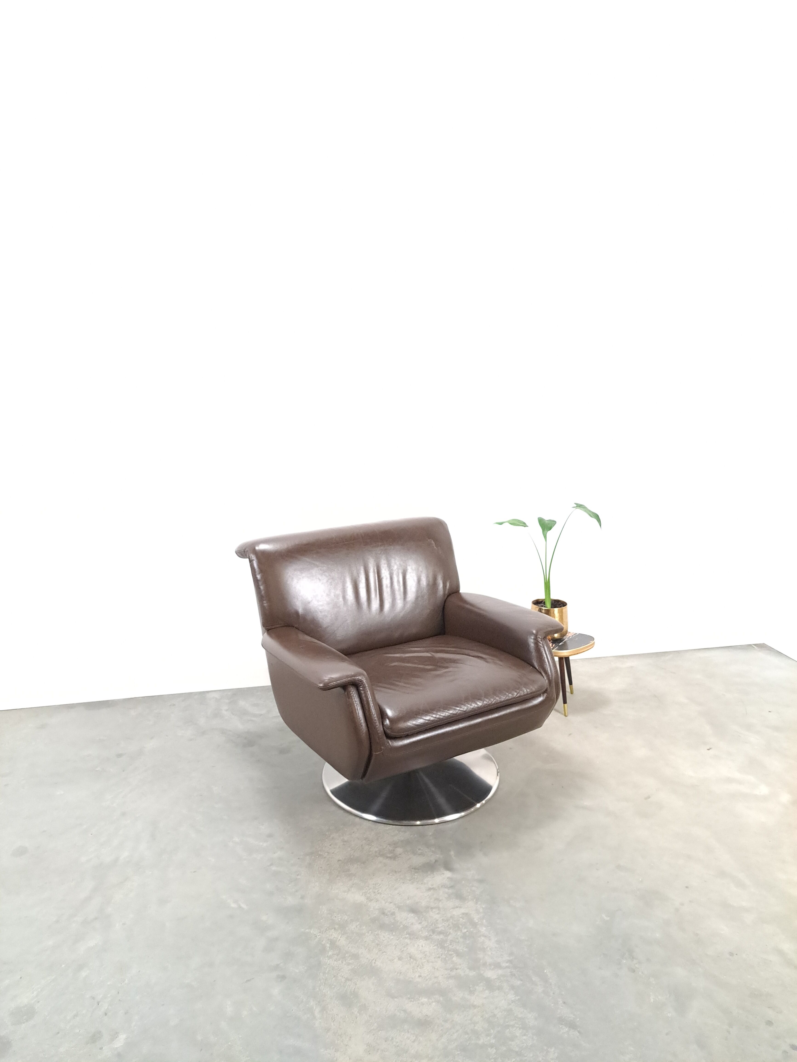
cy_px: 531
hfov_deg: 56.8
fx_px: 737
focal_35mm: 24
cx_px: 398
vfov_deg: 71.6
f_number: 1.8
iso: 640
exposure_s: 1/50
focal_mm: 5.23
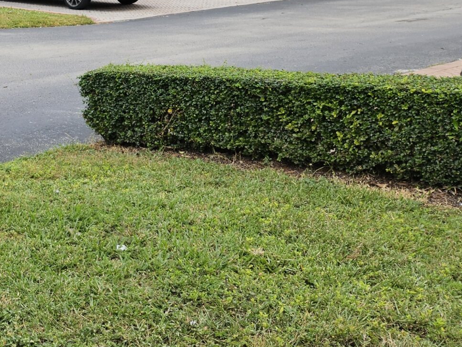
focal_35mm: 61
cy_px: 165
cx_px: -131
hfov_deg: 26.9
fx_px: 814
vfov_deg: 24.0
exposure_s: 1/1111
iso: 50
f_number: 1.8
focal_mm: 5.4
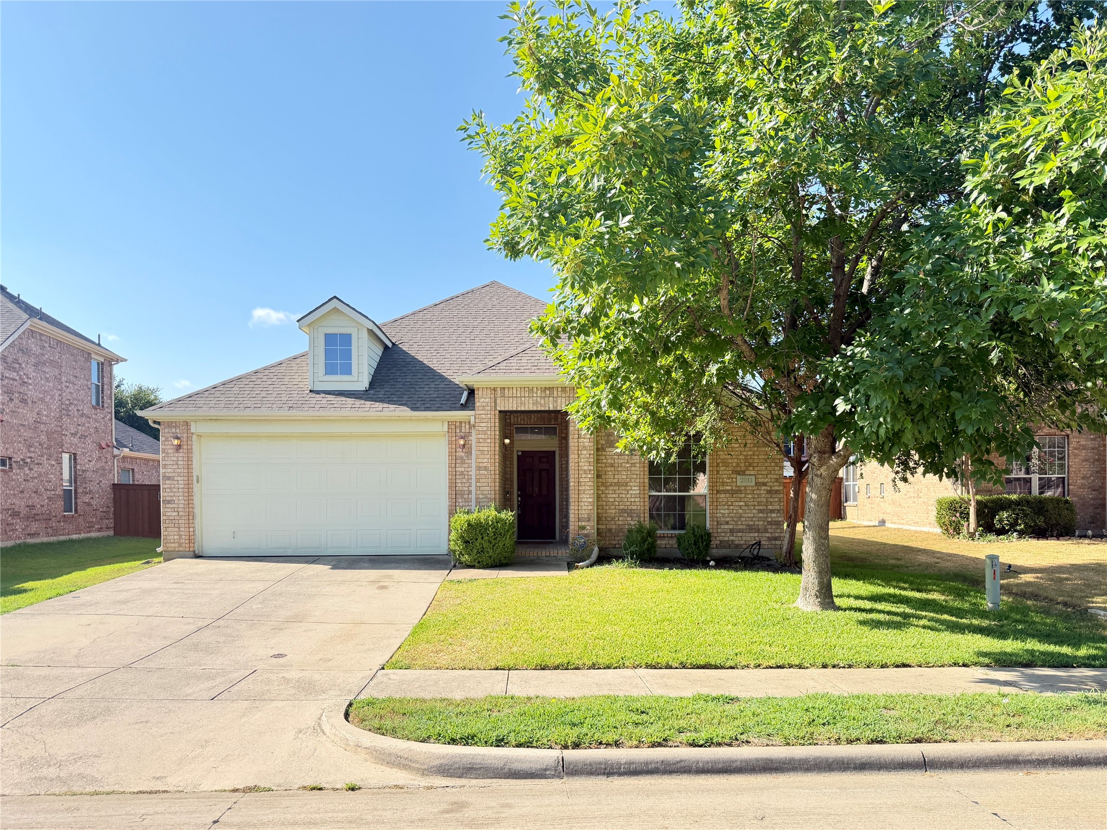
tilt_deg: +5.1
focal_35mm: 24
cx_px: 554
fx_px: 767
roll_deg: +0.5
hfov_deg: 71.6
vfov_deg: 56.8
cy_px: 415
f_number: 1.78
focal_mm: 6.76
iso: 100
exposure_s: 1/1553
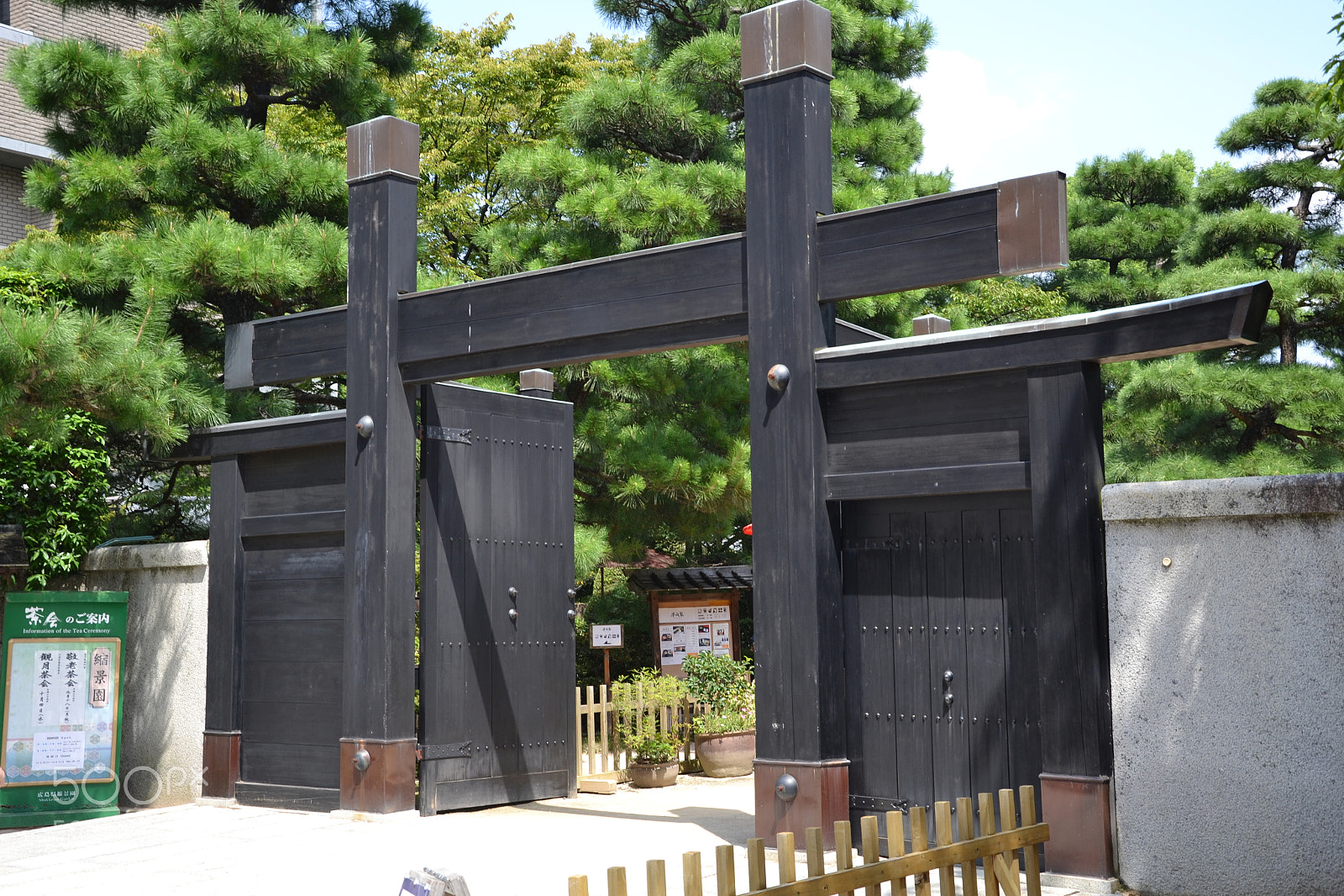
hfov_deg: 43.6
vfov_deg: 29.9
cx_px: 672
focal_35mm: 45
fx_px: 1680
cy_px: 448
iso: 100
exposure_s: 1/160
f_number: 6.3
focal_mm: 30
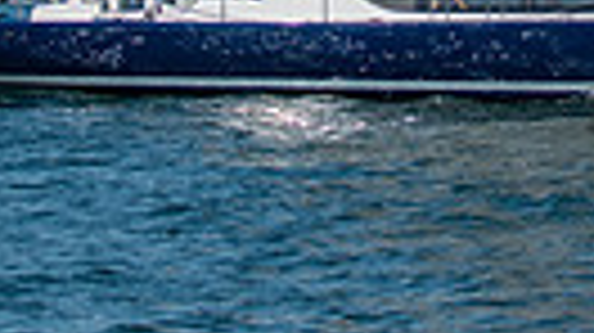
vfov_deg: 2.2
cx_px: 392
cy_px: -484
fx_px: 8703
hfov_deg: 3.9
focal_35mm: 553
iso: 100
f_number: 5.6
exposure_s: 1/500
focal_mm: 80
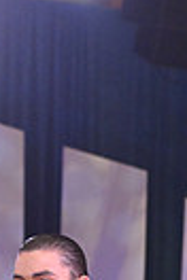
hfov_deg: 4.0
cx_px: -29
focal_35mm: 343
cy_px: 560
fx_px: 2672
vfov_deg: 5.9
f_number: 6.3
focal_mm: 78
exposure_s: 1/400
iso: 4000
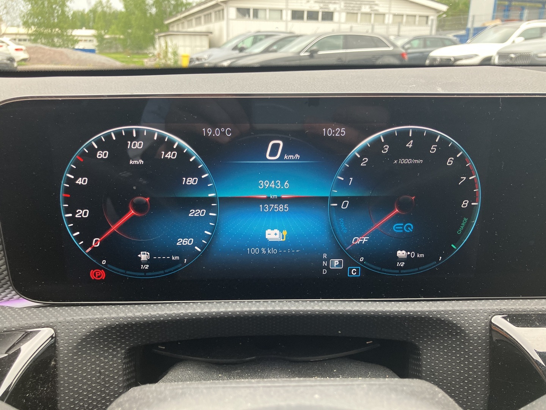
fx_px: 442
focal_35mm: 28
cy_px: 205
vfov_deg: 49.7
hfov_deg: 63.4
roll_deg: -0.8
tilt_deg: -17.7
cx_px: 273
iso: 64
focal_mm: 3.99
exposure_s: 1/115
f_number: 1.8
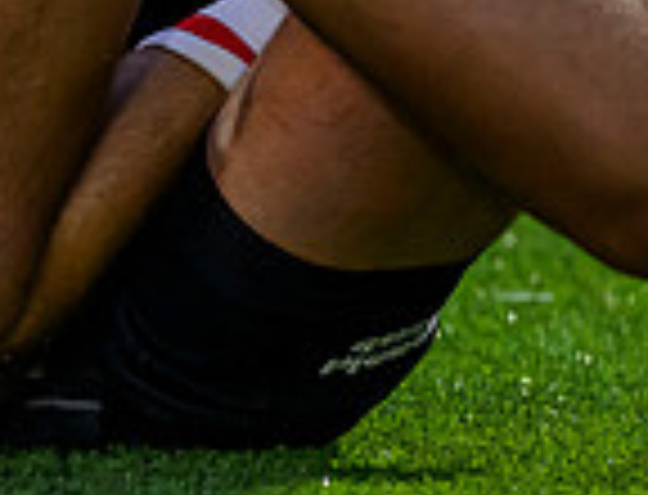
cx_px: -967
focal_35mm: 2030
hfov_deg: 1.0
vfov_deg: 0.7
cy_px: -95
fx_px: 38256
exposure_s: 1/1600
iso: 4000
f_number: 3.2
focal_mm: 400
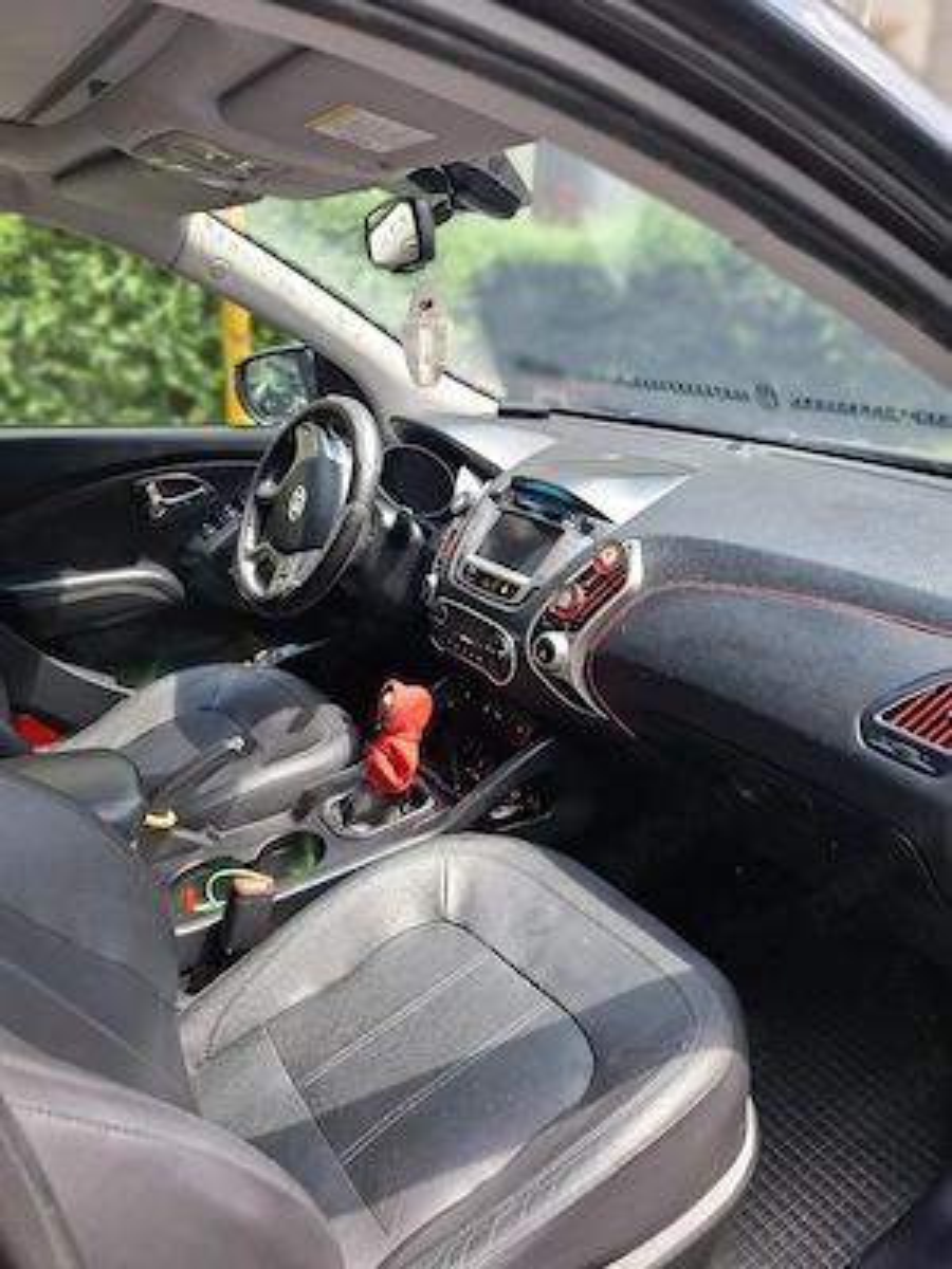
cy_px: 634
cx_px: 476
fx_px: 843
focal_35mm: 23
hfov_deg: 58.9
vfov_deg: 73.9
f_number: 1.8
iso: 50
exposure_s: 1/208
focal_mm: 5.54
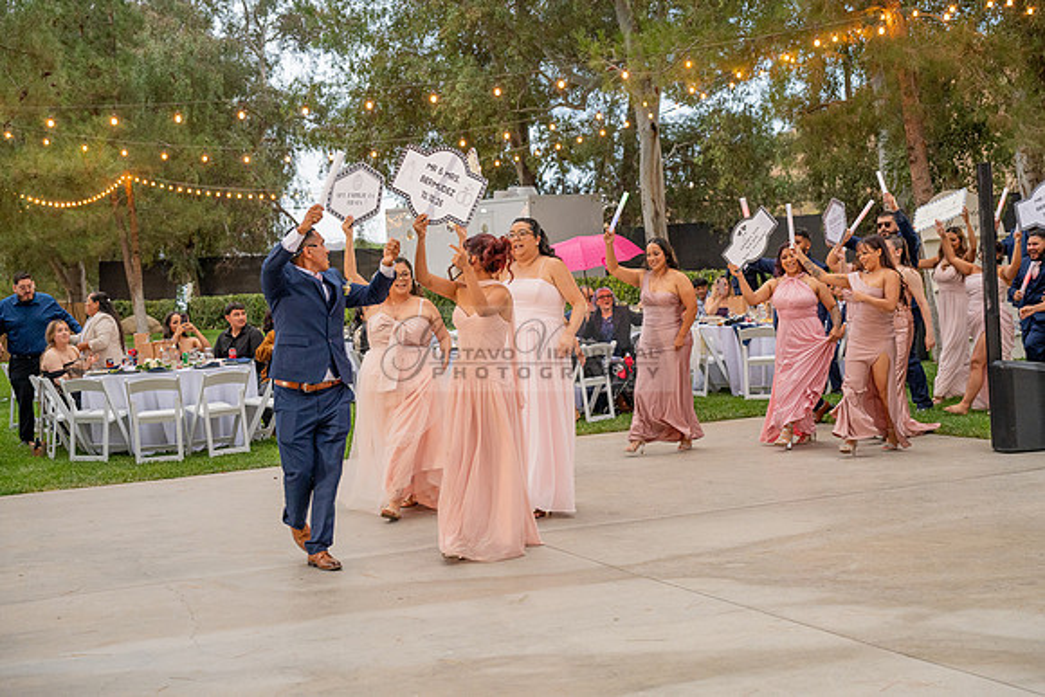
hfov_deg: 36.9
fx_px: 1568
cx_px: 522
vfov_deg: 25.1
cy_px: 348
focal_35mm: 54
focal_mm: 54
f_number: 4
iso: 1600
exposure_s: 1/200
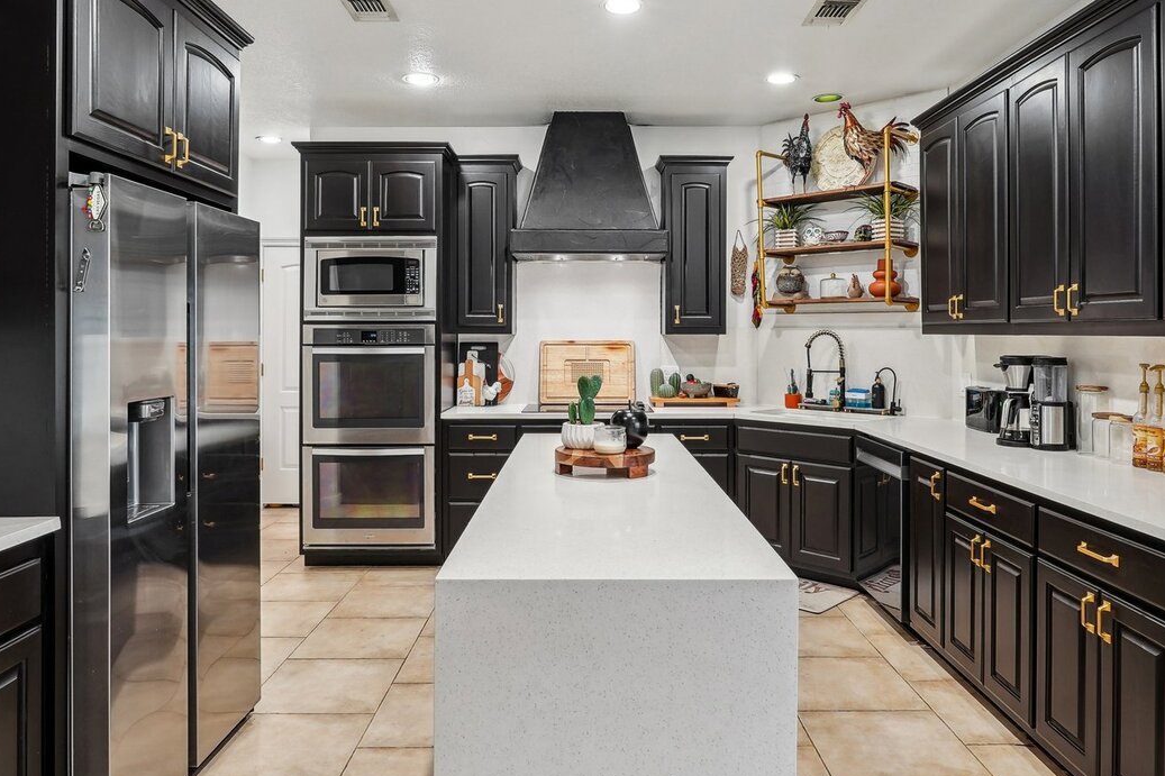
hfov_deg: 71.5
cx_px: 590
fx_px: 809
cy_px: 337
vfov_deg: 51.1
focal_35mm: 25
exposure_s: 1/8
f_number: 8
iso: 400
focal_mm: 16
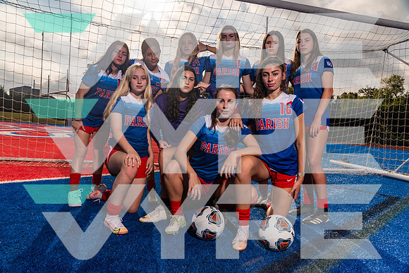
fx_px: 284
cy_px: 136
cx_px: 204
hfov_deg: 71.5
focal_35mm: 25
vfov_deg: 51.3
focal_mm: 24
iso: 100
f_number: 8
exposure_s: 1/250
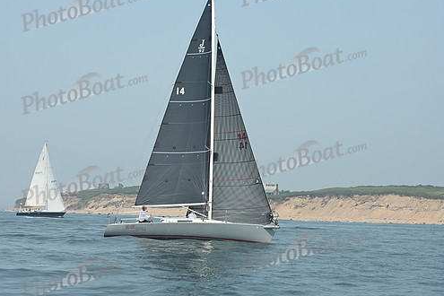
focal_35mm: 129
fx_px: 1591
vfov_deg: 10.6
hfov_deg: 15.9
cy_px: 125
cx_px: 195
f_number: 8
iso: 320
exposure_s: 1/1250
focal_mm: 110
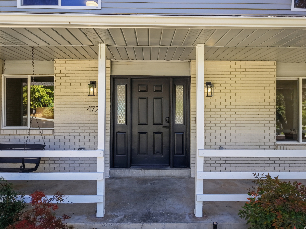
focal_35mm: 24
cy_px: 114
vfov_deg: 56.8
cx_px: 153
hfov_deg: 71.6
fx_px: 212
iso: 150
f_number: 1.8
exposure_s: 1/20
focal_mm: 8.7
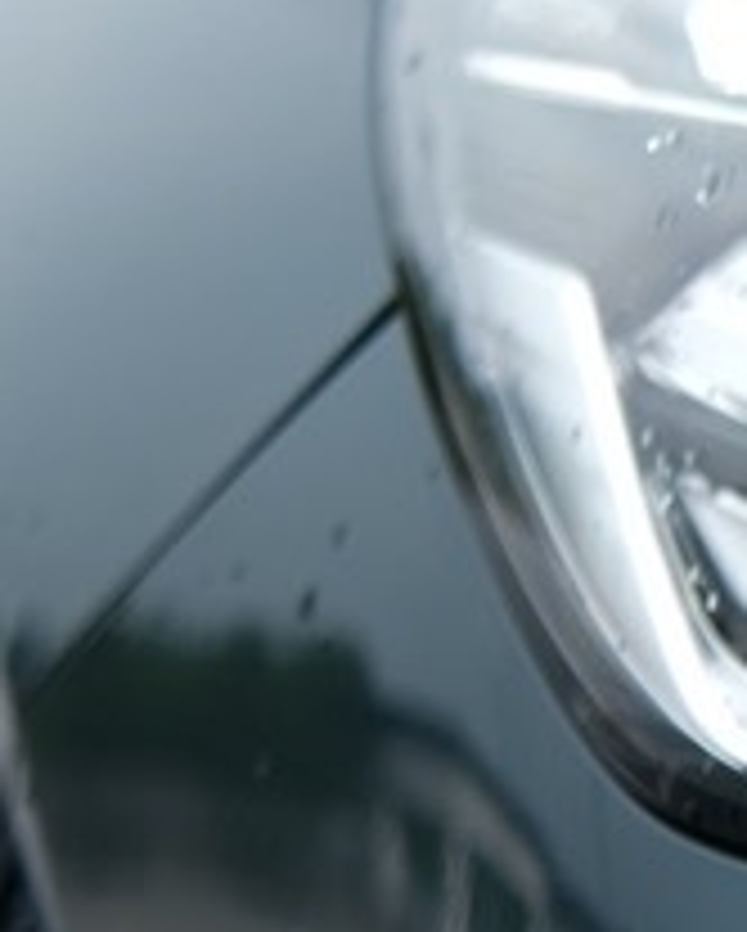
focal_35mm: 203
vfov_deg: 9.5
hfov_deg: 7.0
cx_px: 2088
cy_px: 736
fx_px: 5602
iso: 80
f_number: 2
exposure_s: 1/1000
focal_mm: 23
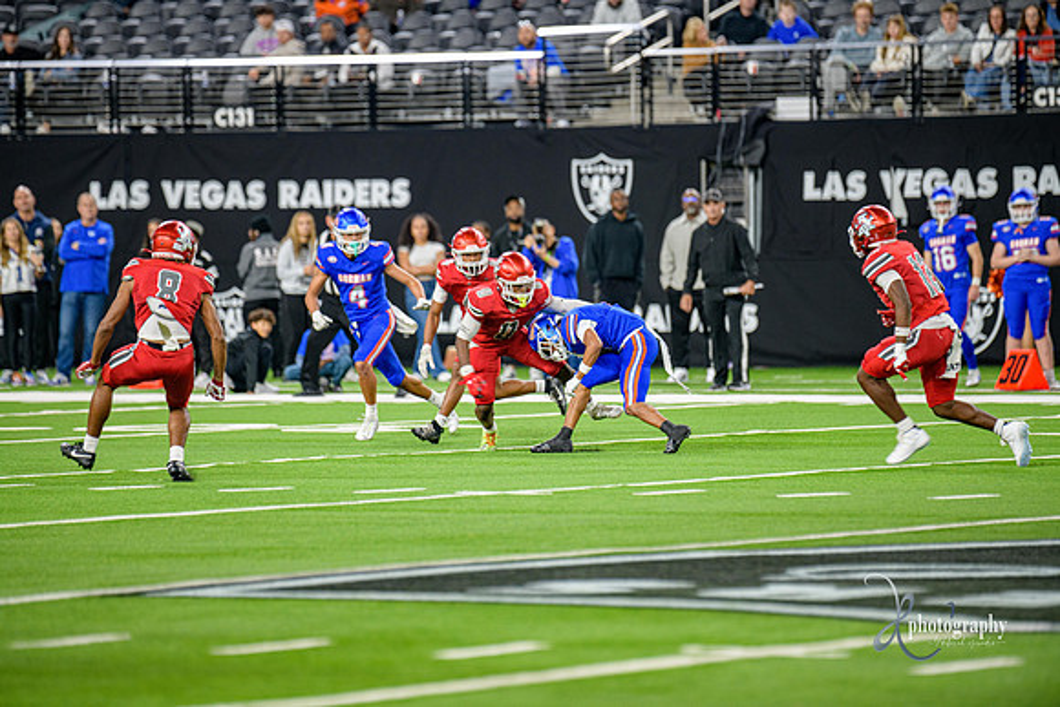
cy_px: 354
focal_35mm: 250
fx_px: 7362
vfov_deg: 5.5
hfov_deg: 8.2
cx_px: 530
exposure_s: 1/400
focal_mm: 250
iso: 1000
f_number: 2.8
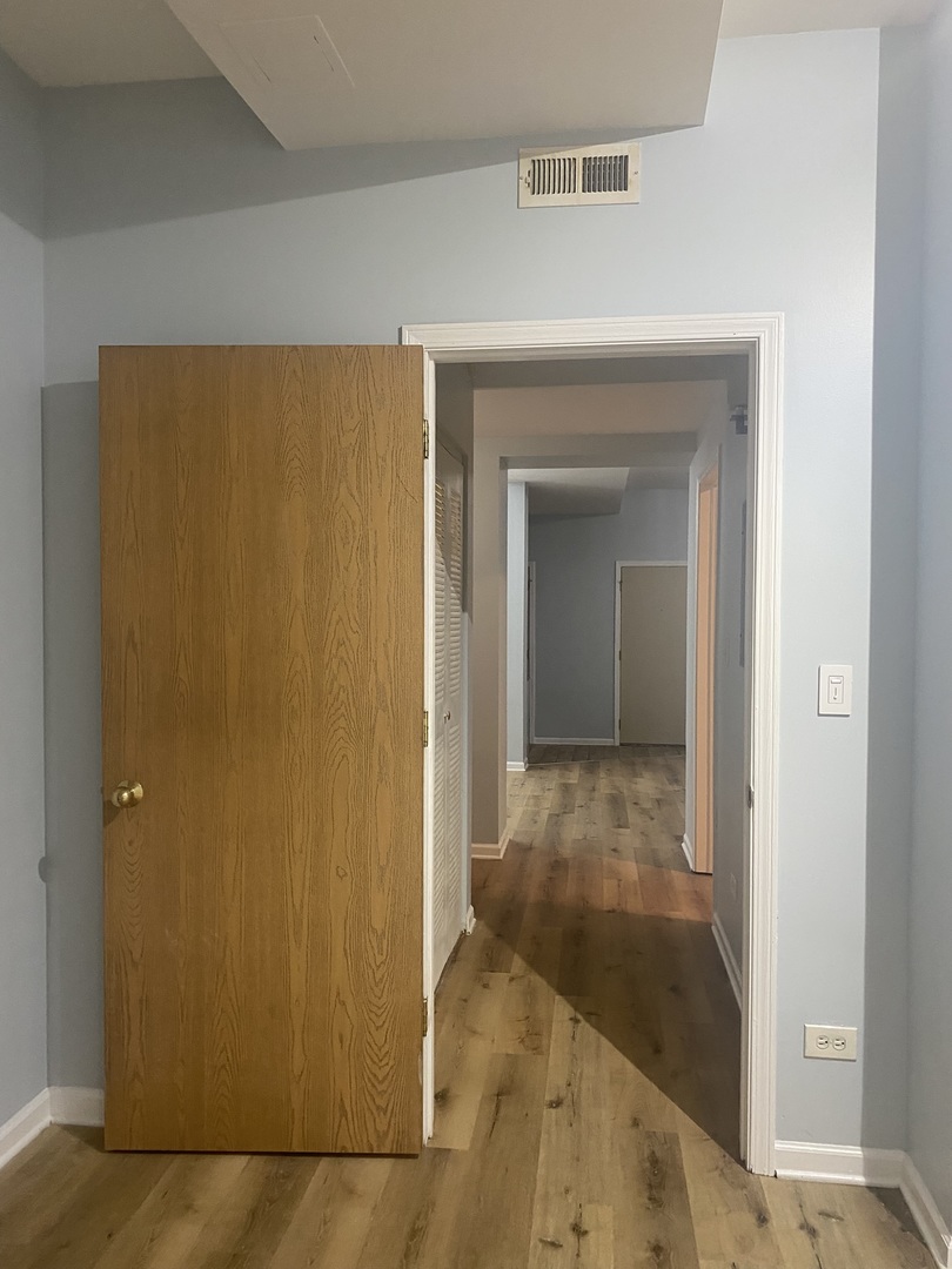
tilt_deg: -1.0
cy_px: 634
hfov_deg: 53.1
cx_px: 476
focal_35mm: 26
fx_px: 953
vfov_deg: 67.3
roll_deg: -0.3
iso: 250
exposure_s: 1/60
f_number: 1.8
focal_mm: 4.25
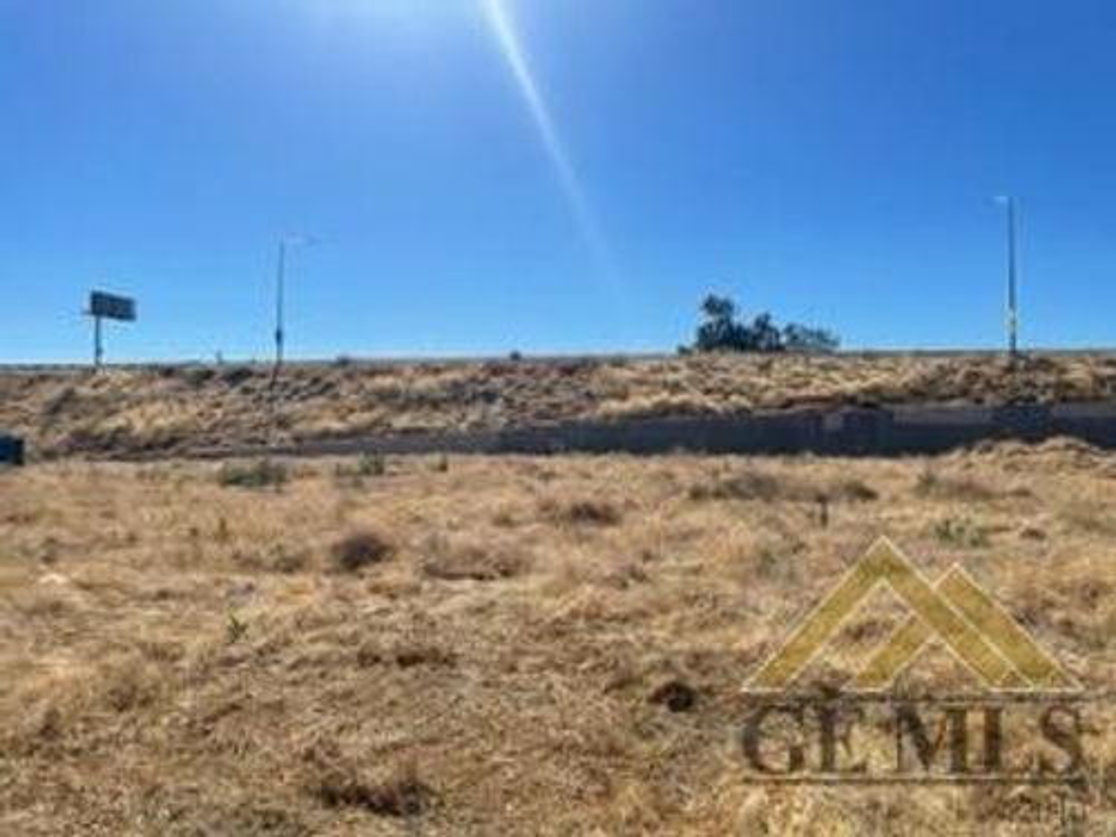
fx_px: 838
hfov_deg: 67.3
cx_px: 558
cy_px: 418
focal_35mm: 26
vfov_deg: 53.1
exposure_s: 1/6135
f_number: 1.6
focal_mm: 4.2
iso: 32
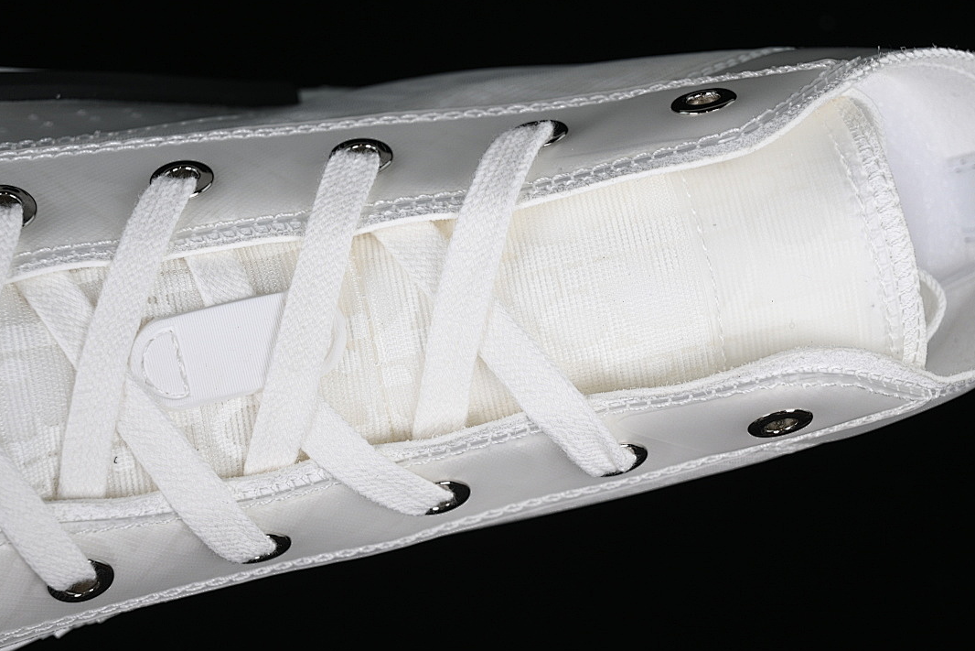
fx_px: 2058
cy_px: 326
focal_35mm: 76
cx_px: 488
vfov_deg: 18.0
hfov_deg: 26.6
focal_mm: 50
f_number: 8
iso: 160
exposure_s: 1/80
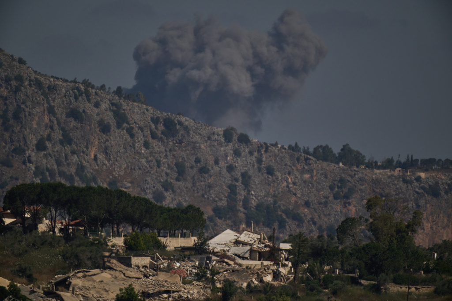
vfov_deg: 1.6
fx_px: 10543
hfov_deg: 2.5
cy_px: 150
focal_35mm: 840
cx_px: 226
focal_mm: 840
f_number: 5.6
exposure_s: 1/10000
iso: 500
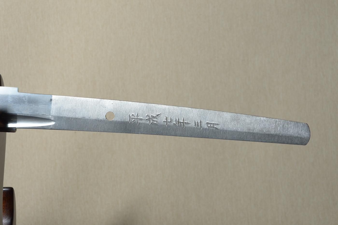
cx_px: 169
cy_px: 112
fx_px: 535
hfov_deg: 35.1
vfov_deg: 23.7
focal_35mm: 57
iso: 400
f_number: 11
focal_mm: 38
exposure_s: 1/2
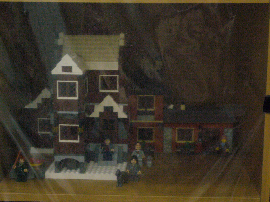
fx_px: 530
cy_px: 101
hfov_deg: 28.6
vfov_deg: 21.6
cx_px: 135
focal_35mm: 68
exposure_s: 1/8
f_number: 4.3
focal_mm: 11.2
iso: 400
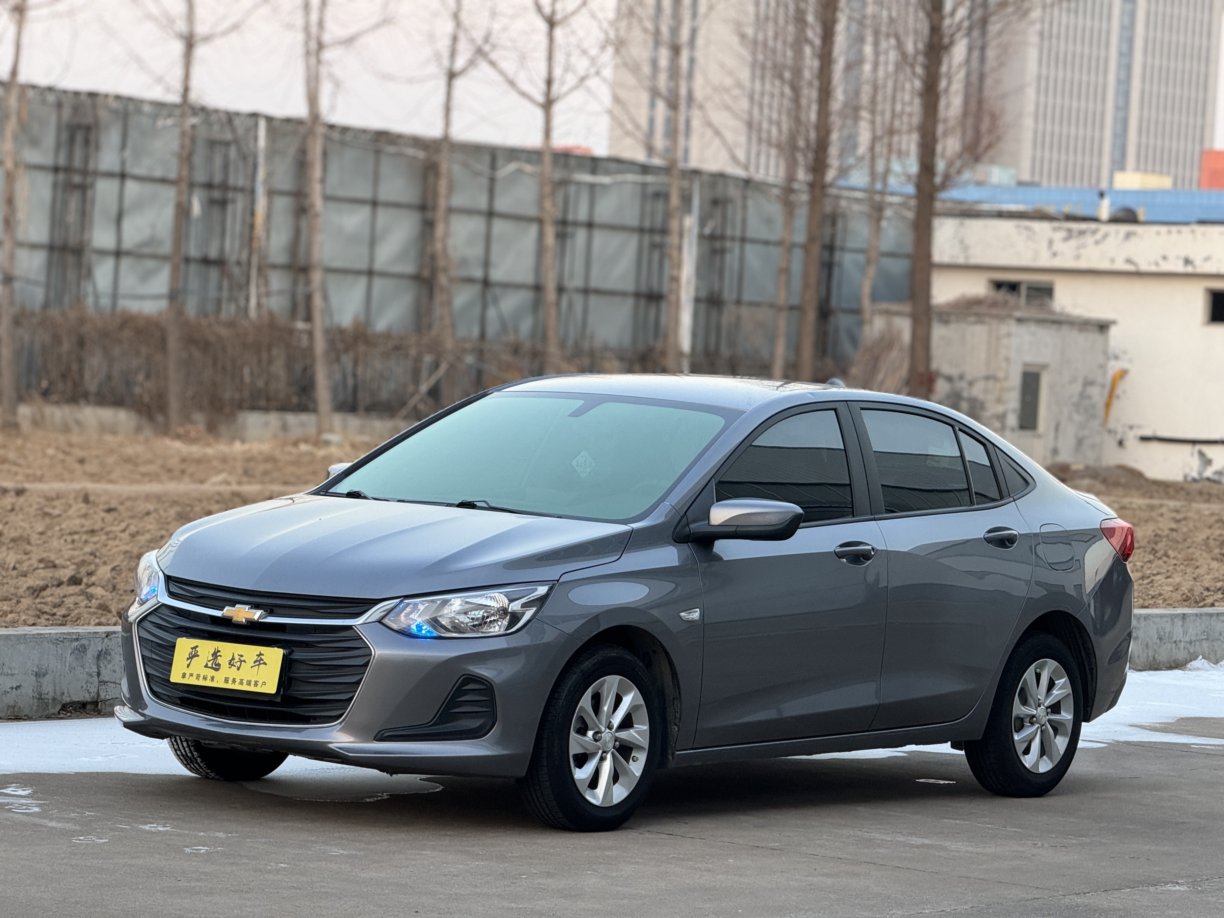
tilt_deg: -1.1
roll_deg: -2.8
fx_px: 4243
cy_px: 459
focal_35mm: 120
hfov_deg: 16.4
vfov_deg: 12.3
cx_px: 612
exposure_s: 1/99
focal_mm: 15.66
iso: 200
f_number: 2.8
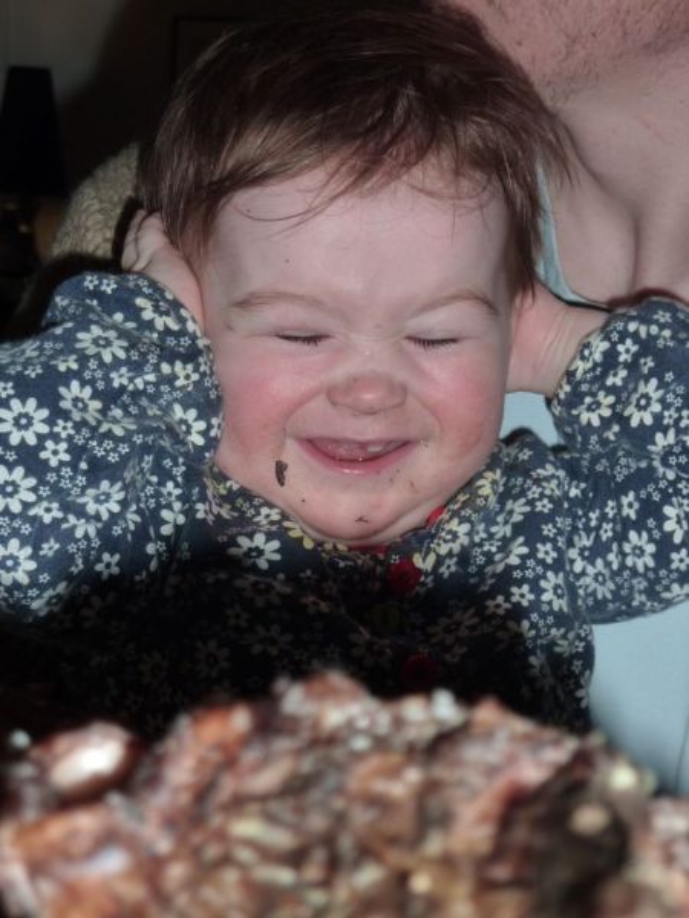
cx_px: 344
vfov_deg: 21.8
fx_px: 2388
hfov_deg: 16.4
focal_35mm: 90
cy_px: 459
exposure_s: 1/125
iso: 125
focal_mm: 14.7
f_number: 4.3
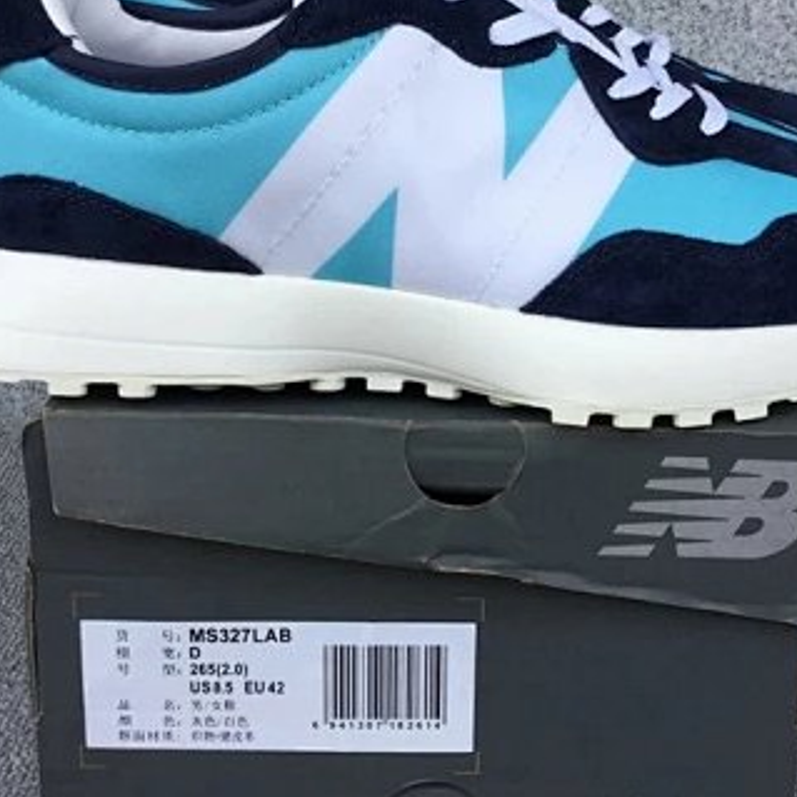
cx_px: 465
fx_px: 1433
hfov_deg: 31.0
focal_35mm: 55
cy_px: 300
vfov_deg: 31.0
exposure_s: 1/468
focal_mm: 3.3
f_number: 2.4
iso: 25
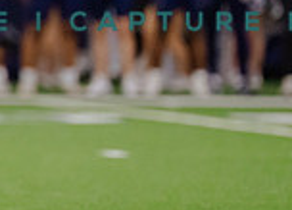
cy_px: -81
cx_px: -168
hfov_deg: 2.3
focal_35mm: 877
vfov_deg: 1.6
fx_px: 7283
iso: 3200
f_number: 2.8
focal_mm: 173
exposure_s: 1/1250
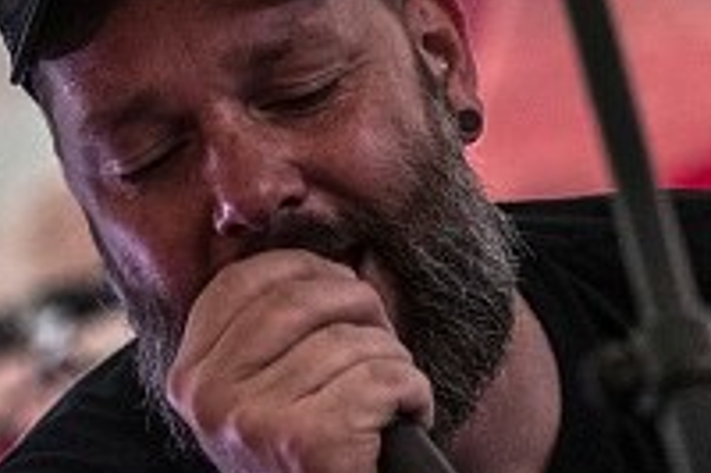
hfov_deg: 6.5
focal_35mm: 315
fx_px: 6216
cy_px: 381
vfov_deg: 4.4
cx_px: 643
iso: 2000
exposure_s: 1/100
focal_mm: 70
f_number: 2.8
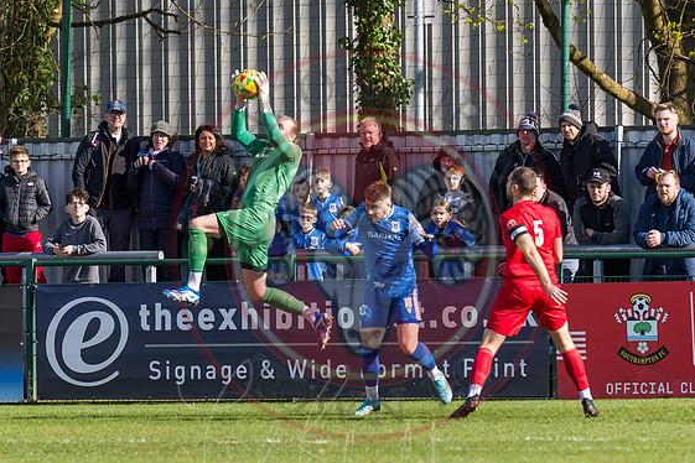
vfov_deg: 2.5
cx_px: 280
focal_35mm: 559
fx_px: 10791
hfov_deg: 3.7
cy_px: 255
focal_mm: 200
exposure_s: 1/2500
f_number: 4
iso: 100
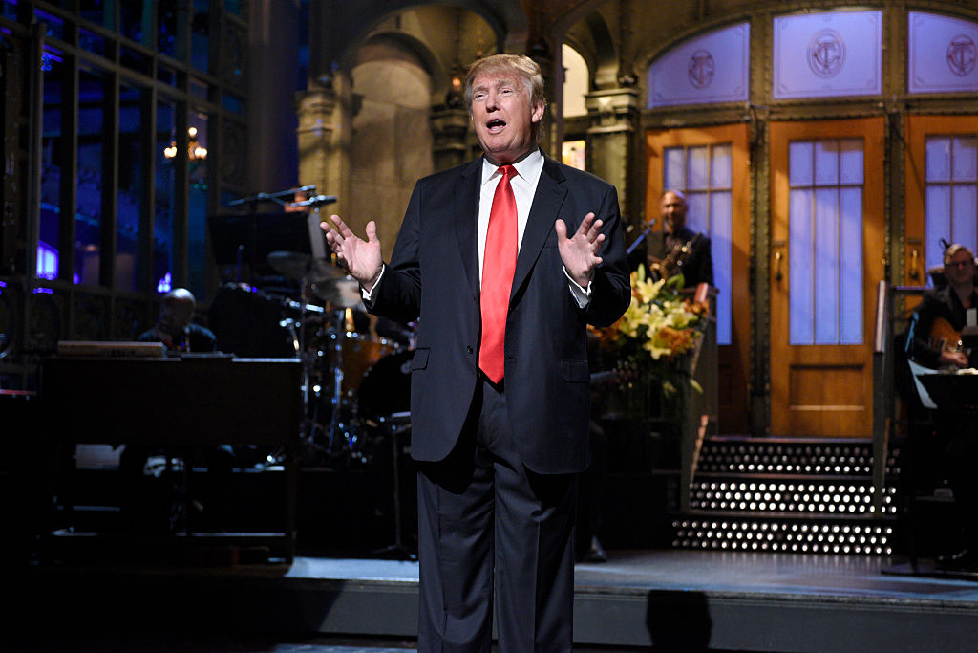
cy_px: 326
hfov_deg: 28.8
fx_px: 1902
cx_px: 489
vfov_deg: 19.5
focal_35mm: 70
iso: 3200
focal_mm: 70
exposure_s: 1/125
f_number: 3.5
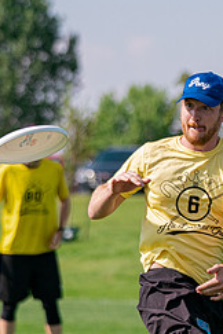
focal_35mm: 366
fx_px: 3400
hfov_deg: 3.7
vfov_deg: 5.6
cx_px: 284
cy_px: 275
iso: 640
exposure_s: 1/10000
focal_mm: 119
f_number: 3.2
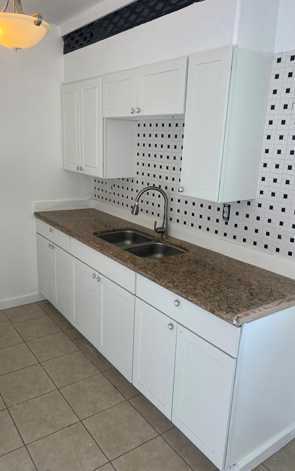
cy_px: 236
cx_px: 126
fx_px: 360
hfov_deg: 44.4
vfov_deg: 66.5
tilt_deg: -15.5
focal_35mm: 28
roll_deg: -1.5
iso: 50
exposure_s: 1/163
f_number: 1.5
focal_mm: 5.7
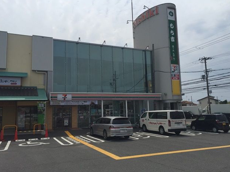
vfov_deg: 46.8
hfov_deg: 60.0
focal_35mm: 30
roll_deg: +0.5
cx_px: 115
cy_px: 86
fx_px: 199
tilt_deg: +9.6
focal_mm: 4.15
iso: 32
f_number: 2.2
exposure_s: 1/7937
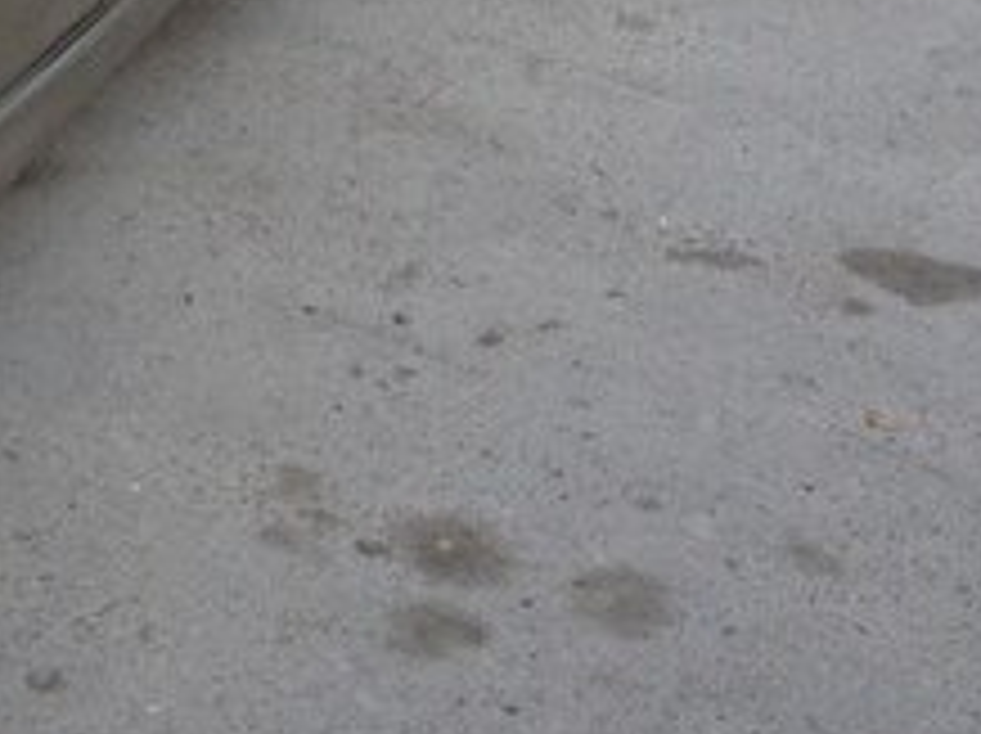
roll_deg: -3.8
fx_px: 3001
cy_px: -146
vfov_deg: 13.5
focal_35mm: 106
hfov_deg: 17.9
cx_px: -104
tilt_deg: -17.2
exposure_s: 1/435
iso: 50
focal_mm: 4.28
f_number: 2.4
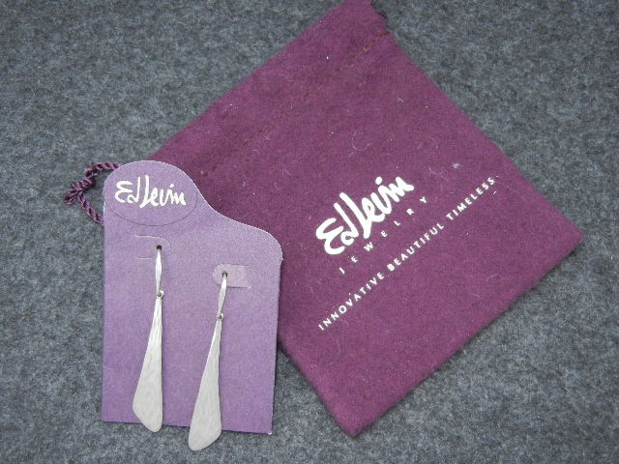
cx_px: 310
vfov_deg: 32.2
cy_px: 232
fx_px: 805
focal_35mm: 45
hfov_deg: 42.1
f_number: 3.8
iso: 698
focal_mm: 8.1
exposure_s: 1/30
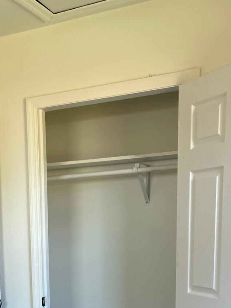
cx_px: -17
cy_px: 332
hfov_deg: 22.8
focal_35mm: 61
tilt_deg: -11.3
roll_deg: +3.6
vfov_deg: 28.9
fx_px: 543
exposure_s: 1/134
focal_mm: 5.7
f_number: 1.5
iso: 64
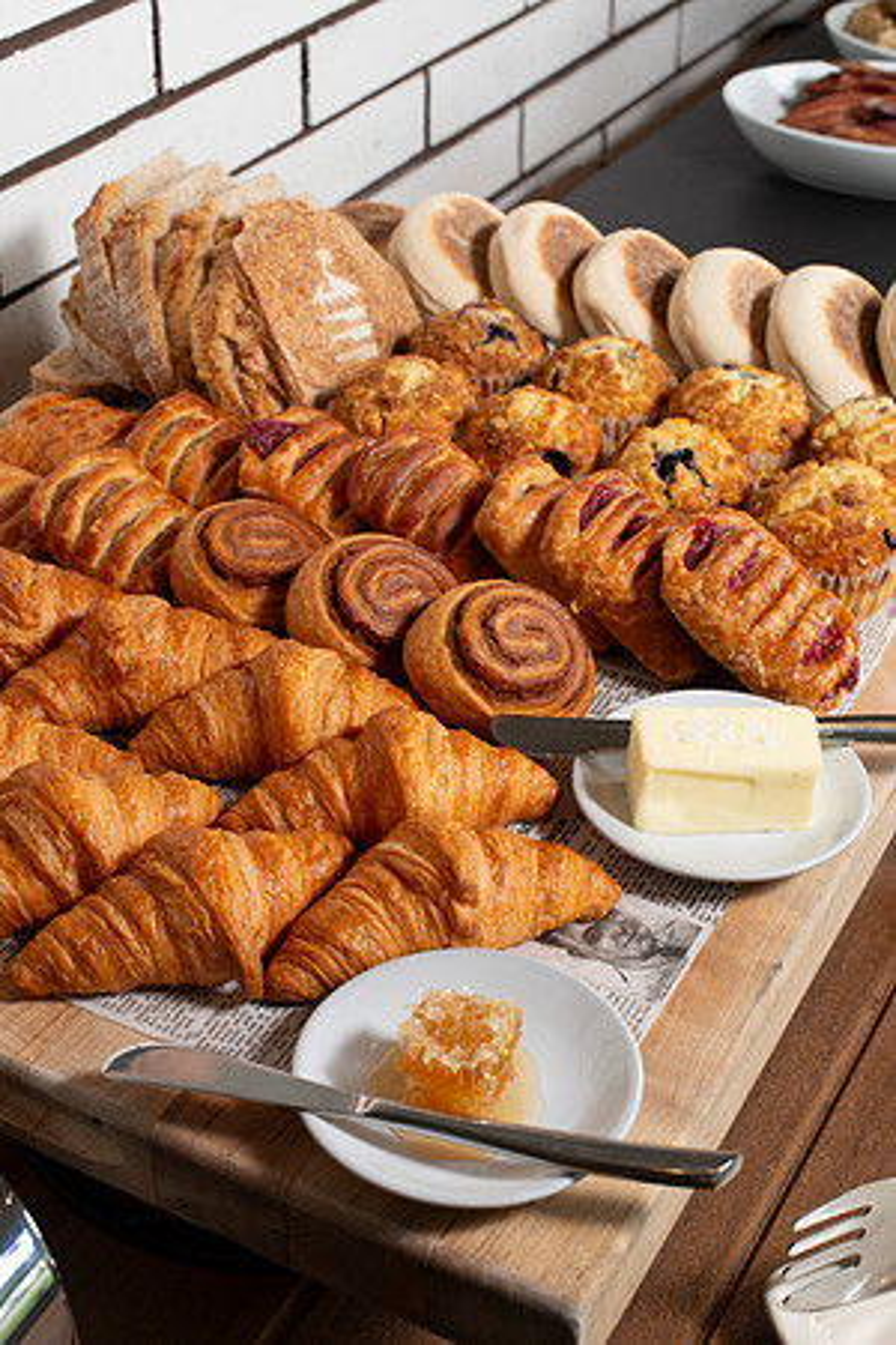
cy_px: 672
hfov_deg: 27.0
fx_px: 1867
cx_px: 448
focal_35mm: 50
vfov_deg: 39.6
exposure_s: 1/100
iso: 250
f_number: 9
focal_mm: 50
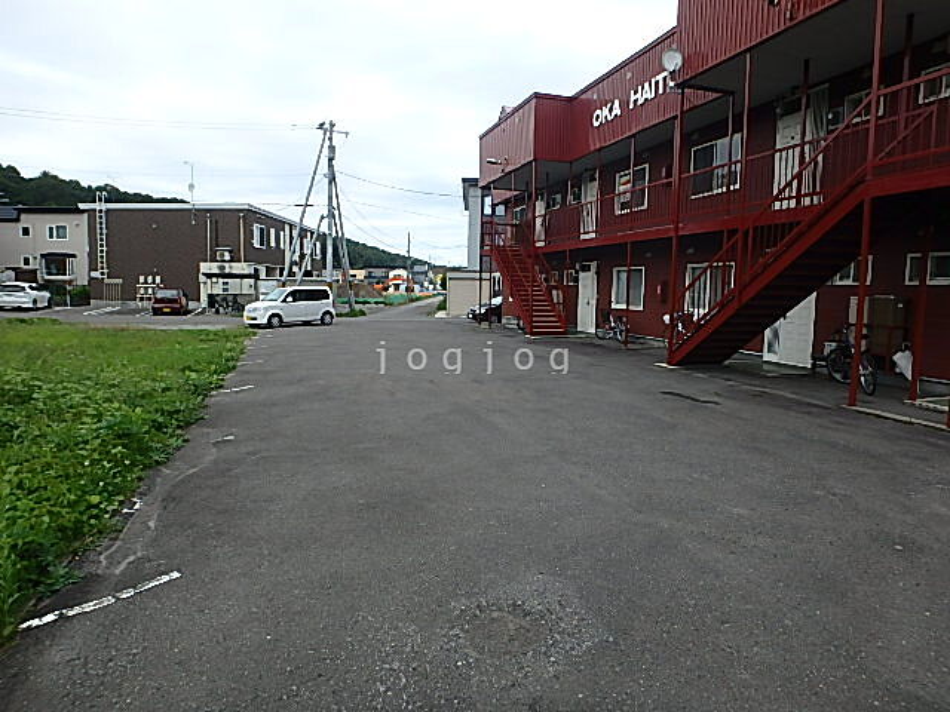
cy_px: 356
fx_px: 576
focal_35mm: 21
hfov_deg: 79.0
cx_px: 475
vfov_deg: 63.4
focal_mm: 3.7
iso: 125
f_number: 3.5
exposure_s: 1/500
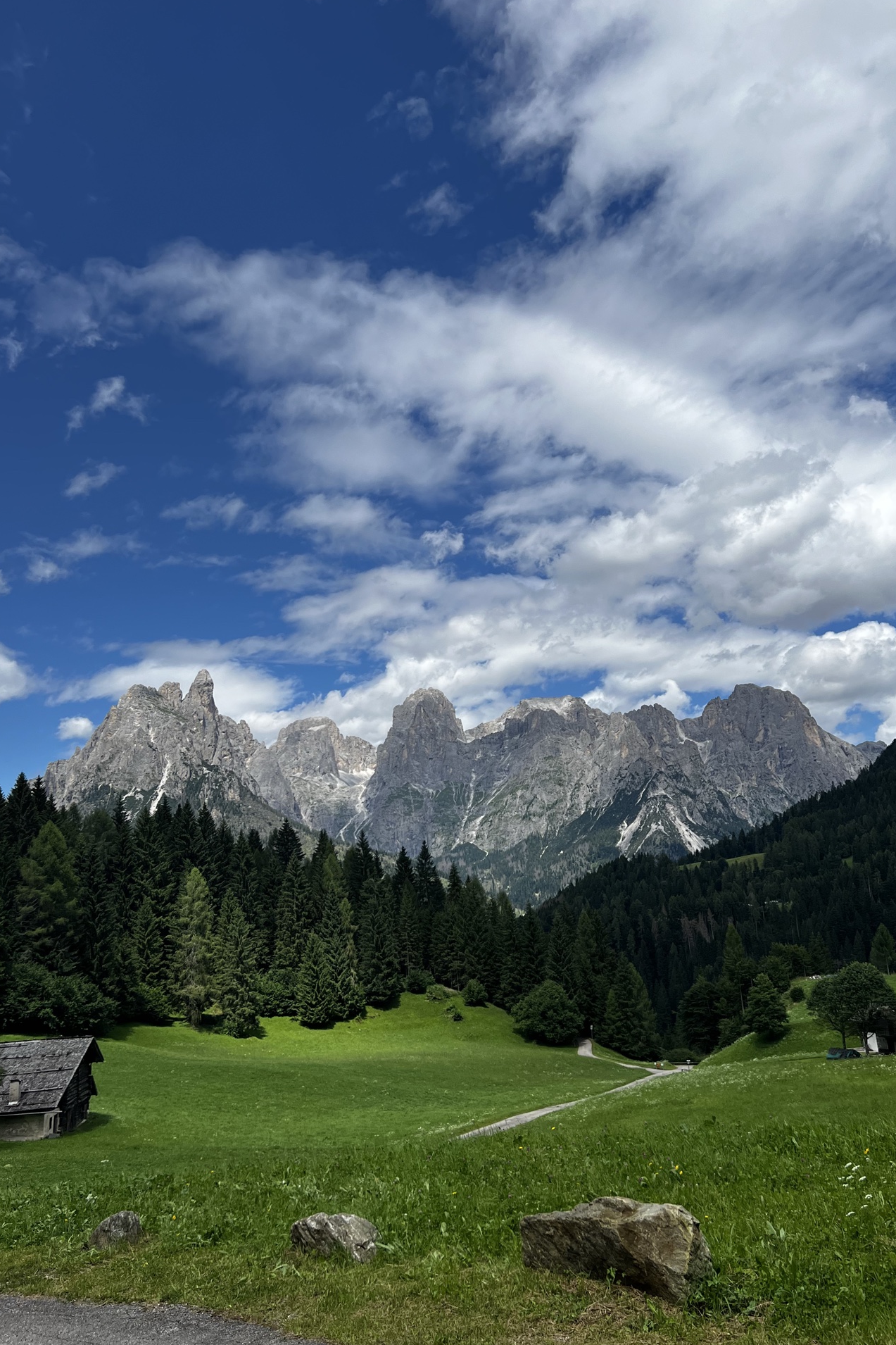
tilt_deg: +14.5
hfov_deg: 45.0
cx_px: 441
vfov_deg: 63.7
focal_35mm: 29
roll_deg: +4.2
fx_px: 1083
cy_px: 682
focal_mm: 5.7
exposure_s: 1/6211
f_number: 1.5
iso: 50
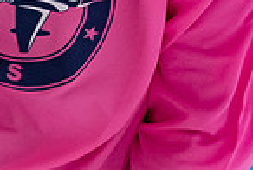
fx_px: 9422
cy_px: -223
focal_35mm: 1338
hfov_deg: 1.5
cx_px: 141
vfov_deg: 1.0
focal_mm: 160
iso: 2000
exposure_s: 1/800
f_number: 3.5
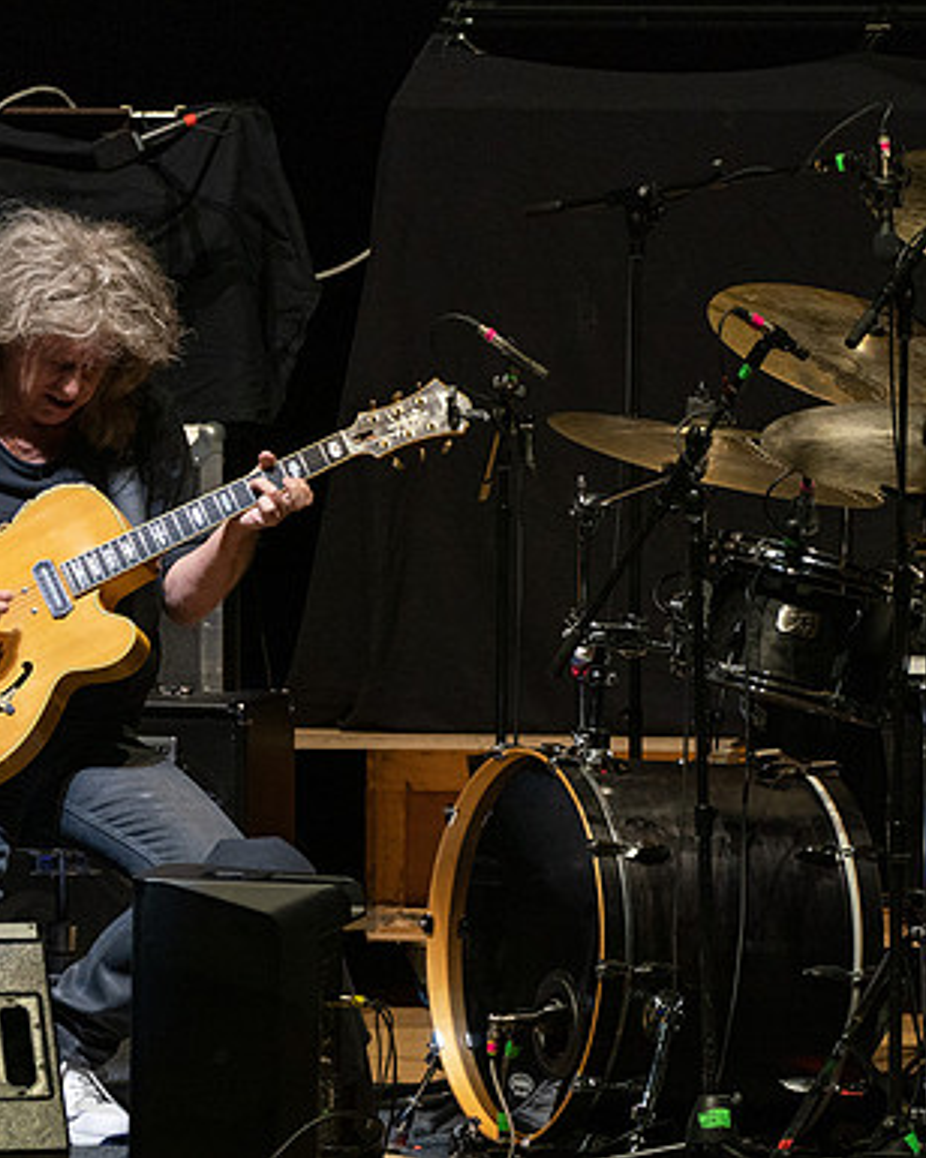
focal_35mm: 683
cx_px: 522
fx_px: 23398
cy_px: 647
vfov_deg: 2.8
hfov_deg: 2.3
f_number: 5.6
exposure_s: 1/250
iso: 2000
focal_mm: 382
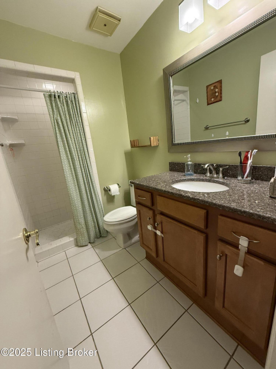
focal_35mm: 14
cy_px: 184
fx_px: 149
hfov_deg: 85.7
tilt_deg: -14.5
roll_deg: +5.5
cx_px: 138
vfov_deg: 102.1
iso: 400
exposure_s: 1/60
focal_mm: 2.22
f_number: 2.2
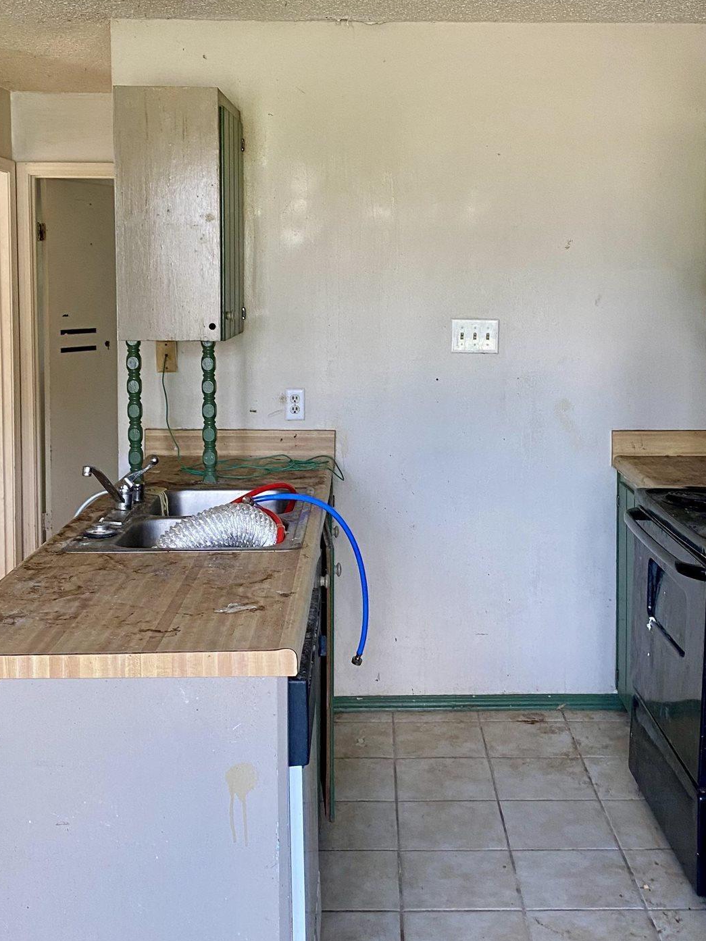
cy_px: 360
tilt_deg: -2.9
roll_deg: -0.5
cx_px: 370
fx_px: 1169
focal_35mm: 43
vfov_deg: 43.5
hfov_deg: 33.6
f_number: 1.8
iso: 125
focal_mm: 4.25
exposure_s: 1/87
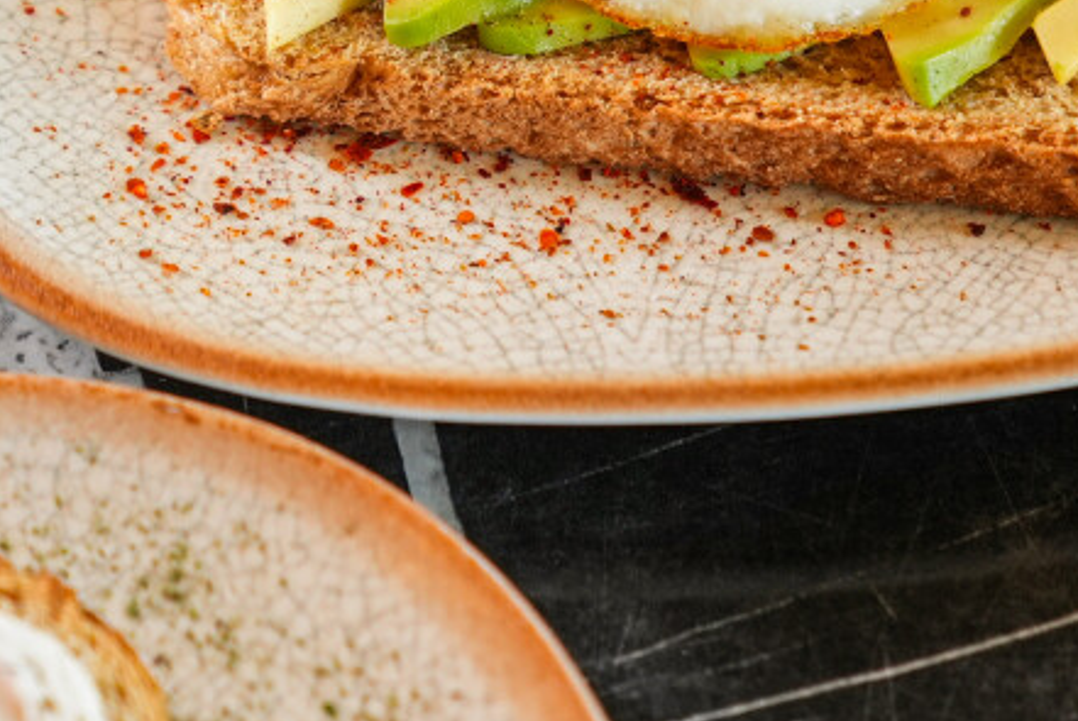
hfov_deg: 11.4
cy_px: -204
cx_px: 838
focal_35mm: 180
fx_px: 5395
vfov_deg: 7.6
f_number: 3.2
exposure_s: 1/100
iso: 500
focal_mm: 62
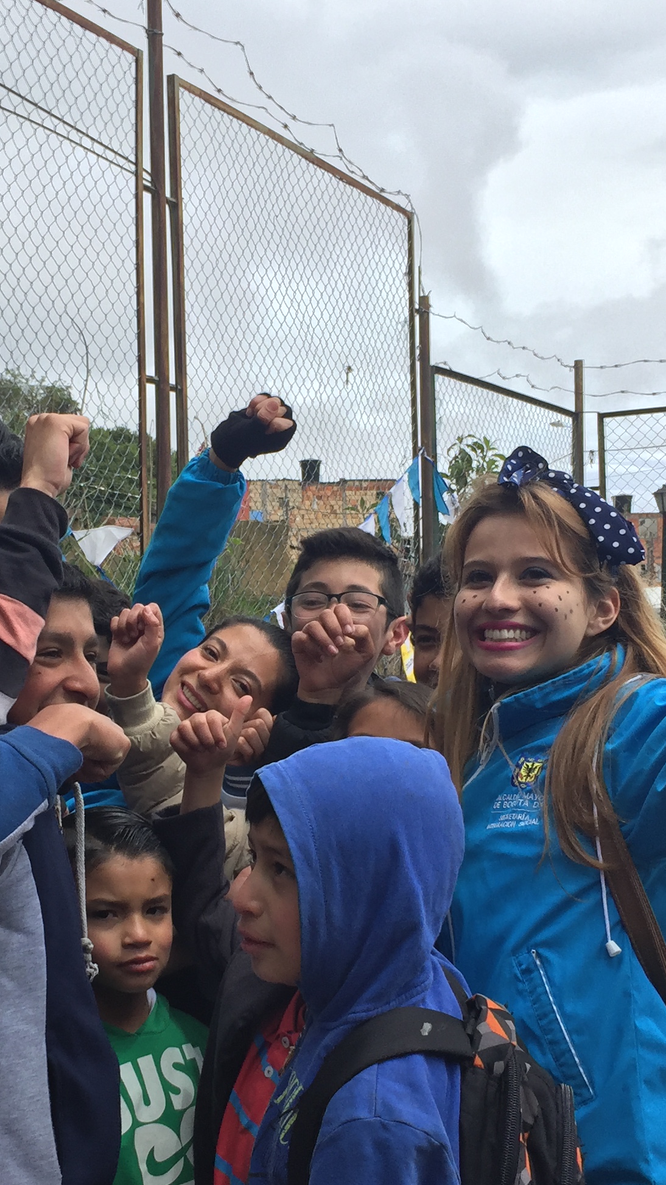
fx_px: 1665
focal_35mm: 53
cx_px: 185
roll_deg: +1.4
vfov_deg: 39.1
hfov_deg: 22.5
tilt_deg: -3.4
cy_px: 686
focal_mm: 4.15
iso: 32
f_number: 2.2
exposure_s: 1/1799
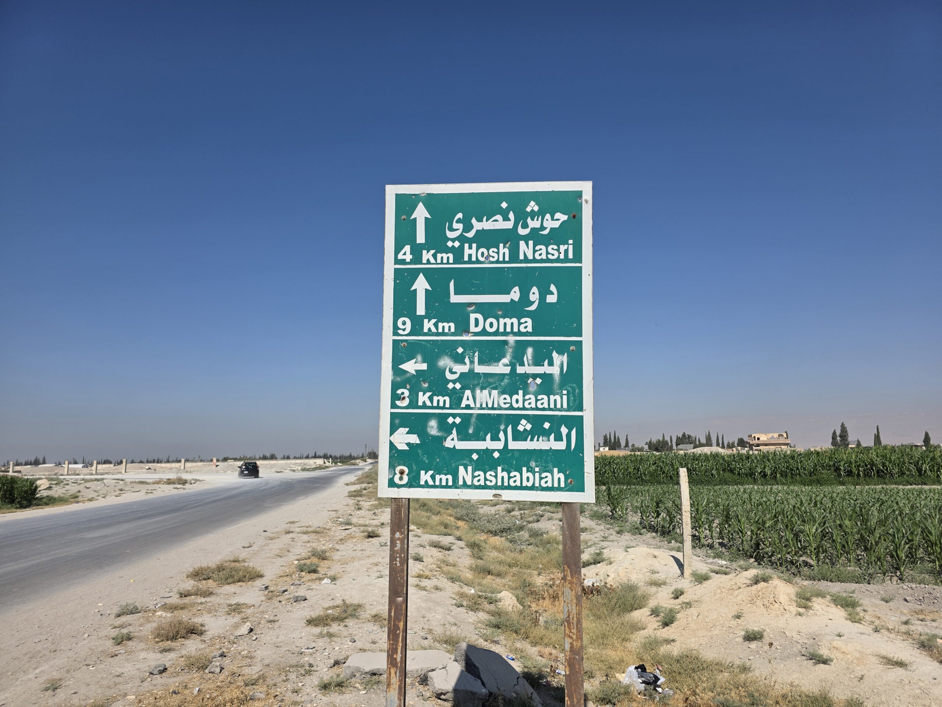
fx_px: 626
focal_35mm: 23
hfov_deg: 73.9
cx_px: 471
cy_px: 354
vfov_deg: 58.9
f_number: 1.7
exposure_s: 1/7944
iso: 64
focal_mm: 6.3
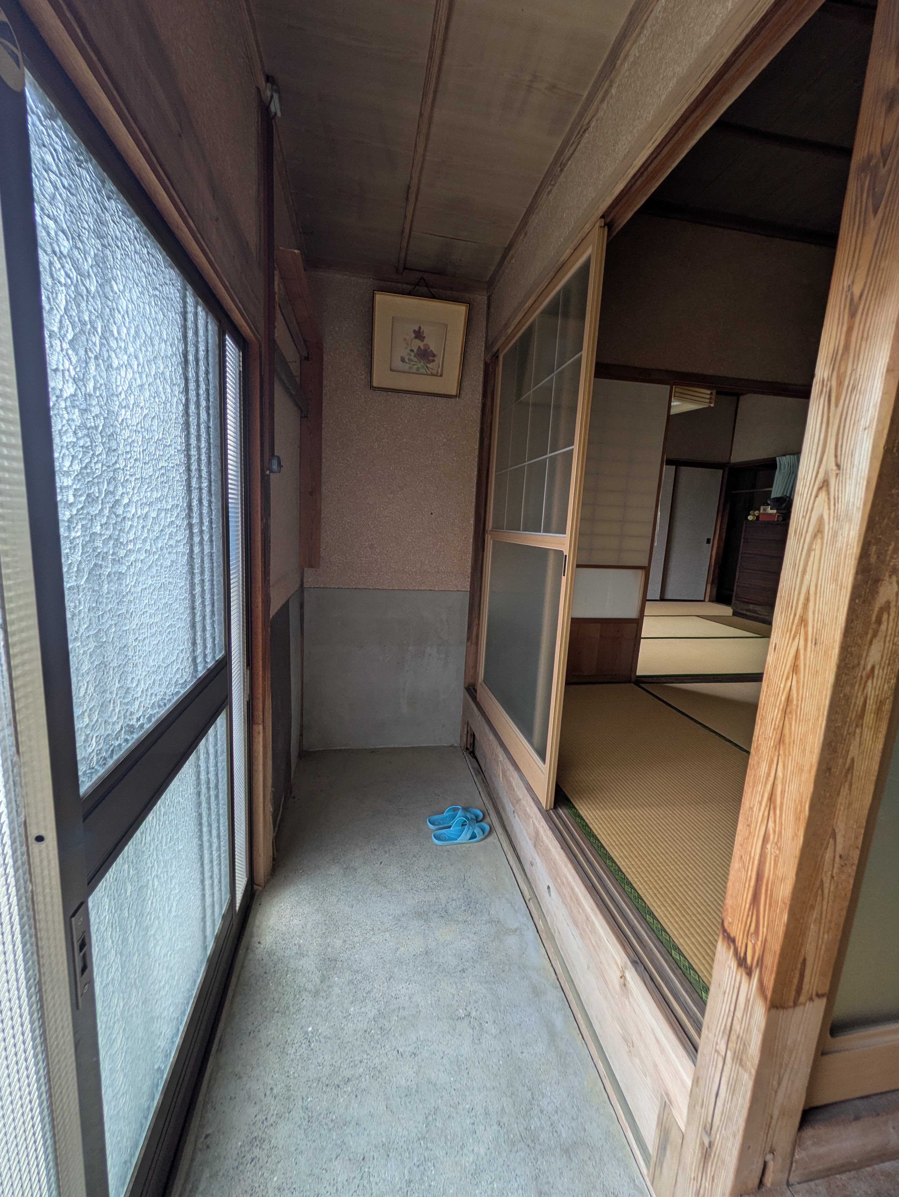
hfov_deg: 85.7
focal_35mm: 14
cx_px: 450
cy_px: 598
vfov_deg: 102.0
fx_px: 484
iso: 46
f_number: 2.2
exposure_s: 1/183
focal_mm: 1.8
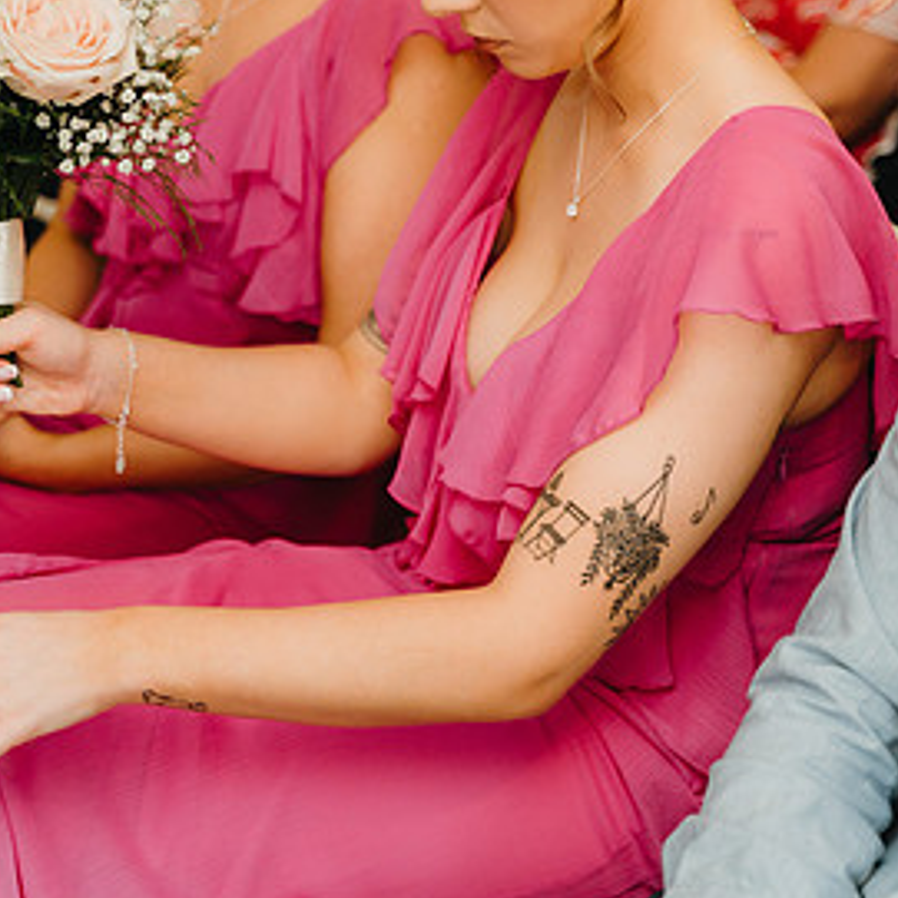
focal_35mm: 106
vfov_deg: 16.4
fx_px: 3111
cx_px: 454
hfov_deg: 16.4
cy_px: 252
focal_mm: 75
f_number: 2.8
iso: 1000
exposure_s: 1/200
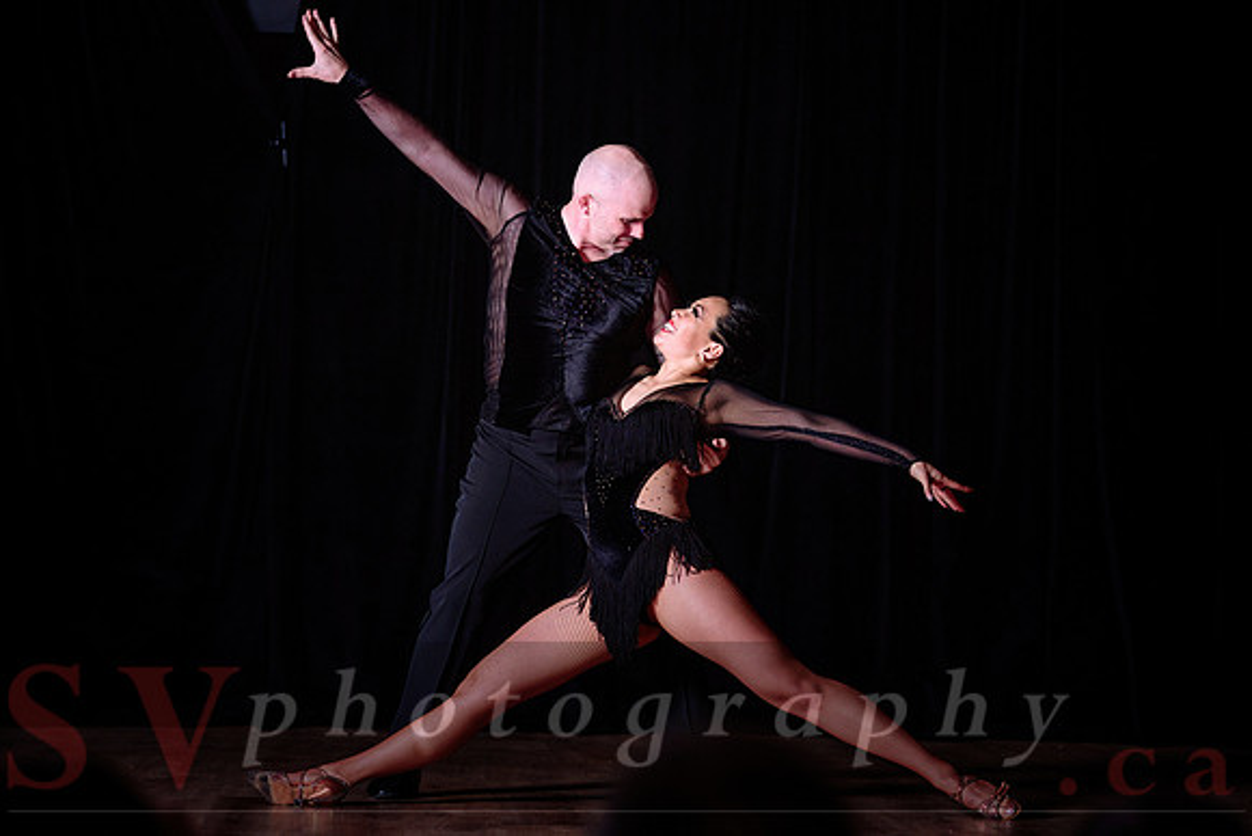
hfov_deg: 16.0
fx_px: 4446
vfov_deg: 10.7
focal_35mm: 128
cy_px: 433
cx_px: 658
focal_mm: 110
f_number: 3.2
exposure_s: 1/160
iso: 400
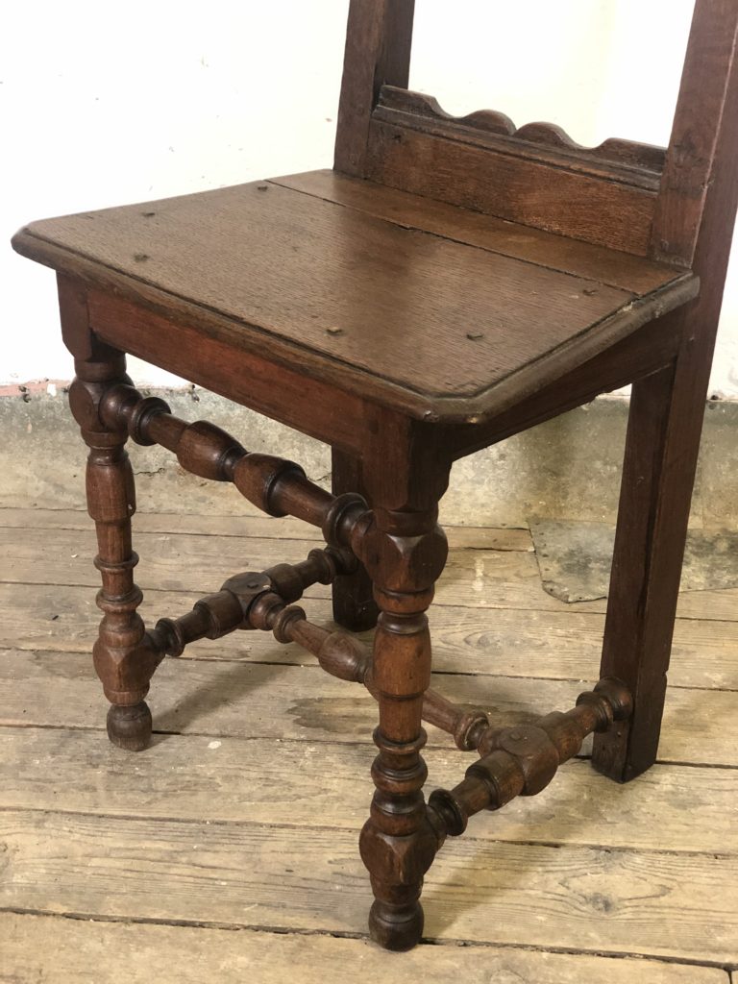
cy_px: 492
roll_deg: -0.4
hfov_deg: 28.0
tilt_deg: -27.8
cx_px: 369
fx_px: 1478
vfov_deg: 36.8
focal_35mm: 52
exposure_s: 1/20
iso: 160
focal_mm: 6
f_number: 2.4
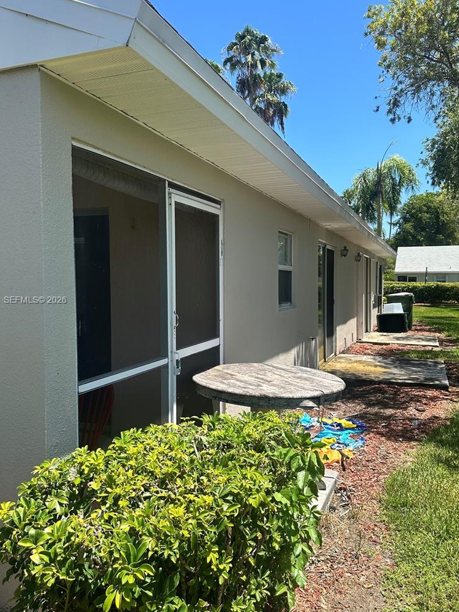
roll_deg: -0.1
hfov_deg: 48.2
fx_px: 513
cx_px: 230
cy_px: 301
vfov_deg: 61.6
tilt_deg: -1.7
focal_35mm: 29
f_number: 1.78
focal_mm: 6.86
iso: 80
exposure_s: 1/2591
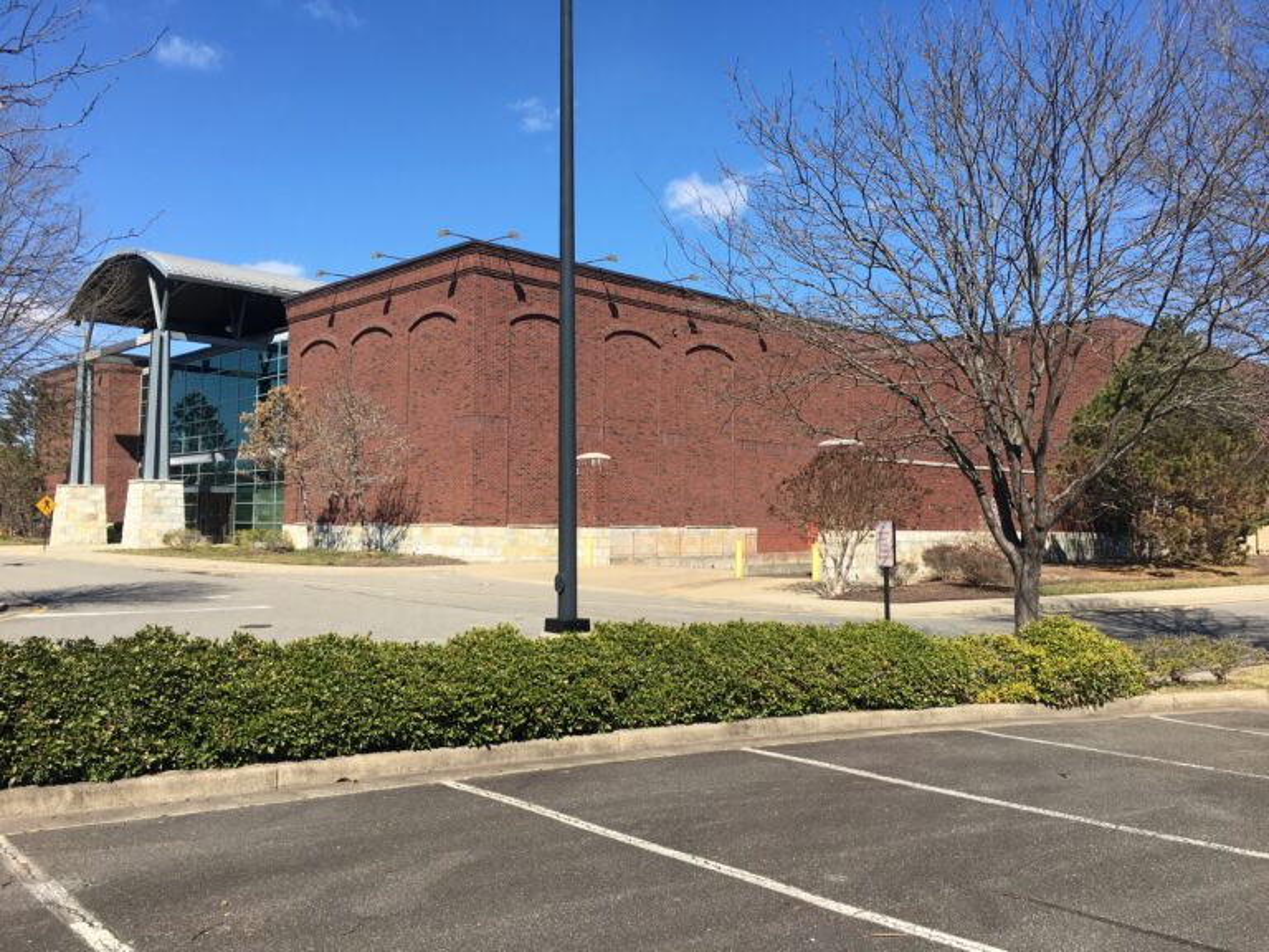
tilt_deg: +3.9
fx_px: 1063
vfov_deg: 48.2
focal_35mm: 29
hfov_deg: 61.7
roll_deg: -0.4
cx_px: 634
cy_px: 476
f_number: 2.2
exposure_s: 1/1166
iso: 25
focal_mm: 4.15
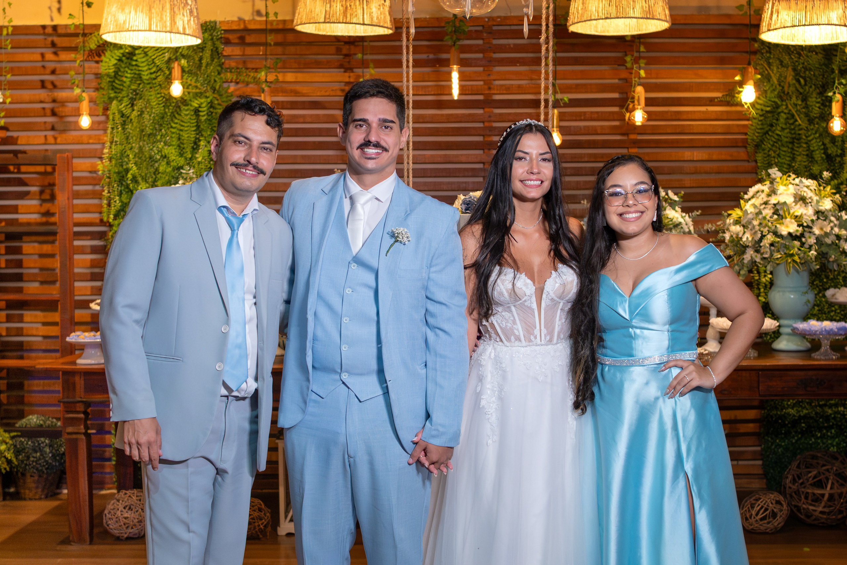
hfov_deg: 37.2
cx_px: 431
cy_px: 288
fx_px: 1260
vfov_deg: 25.3
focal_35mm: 54
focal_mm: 35
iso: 2500
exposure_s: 1/400
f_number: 2.8
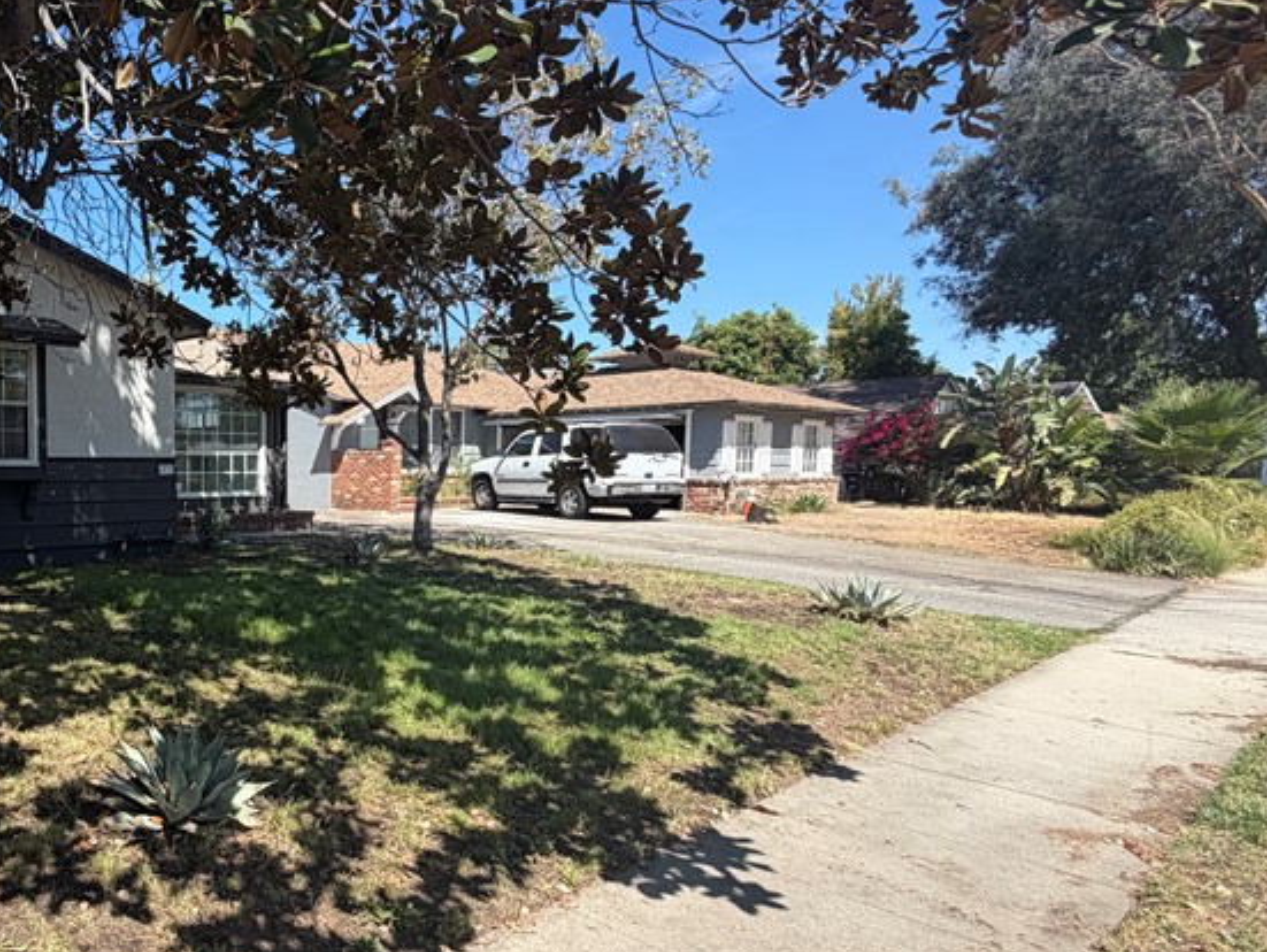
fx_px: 952
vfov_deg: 52.9
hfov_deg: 60.2
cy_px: 540
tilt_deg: -5.2
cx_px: 202
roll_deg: +0.2
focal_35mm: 26
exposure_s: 1/734
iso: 40
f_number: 2.2
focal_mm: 2.22
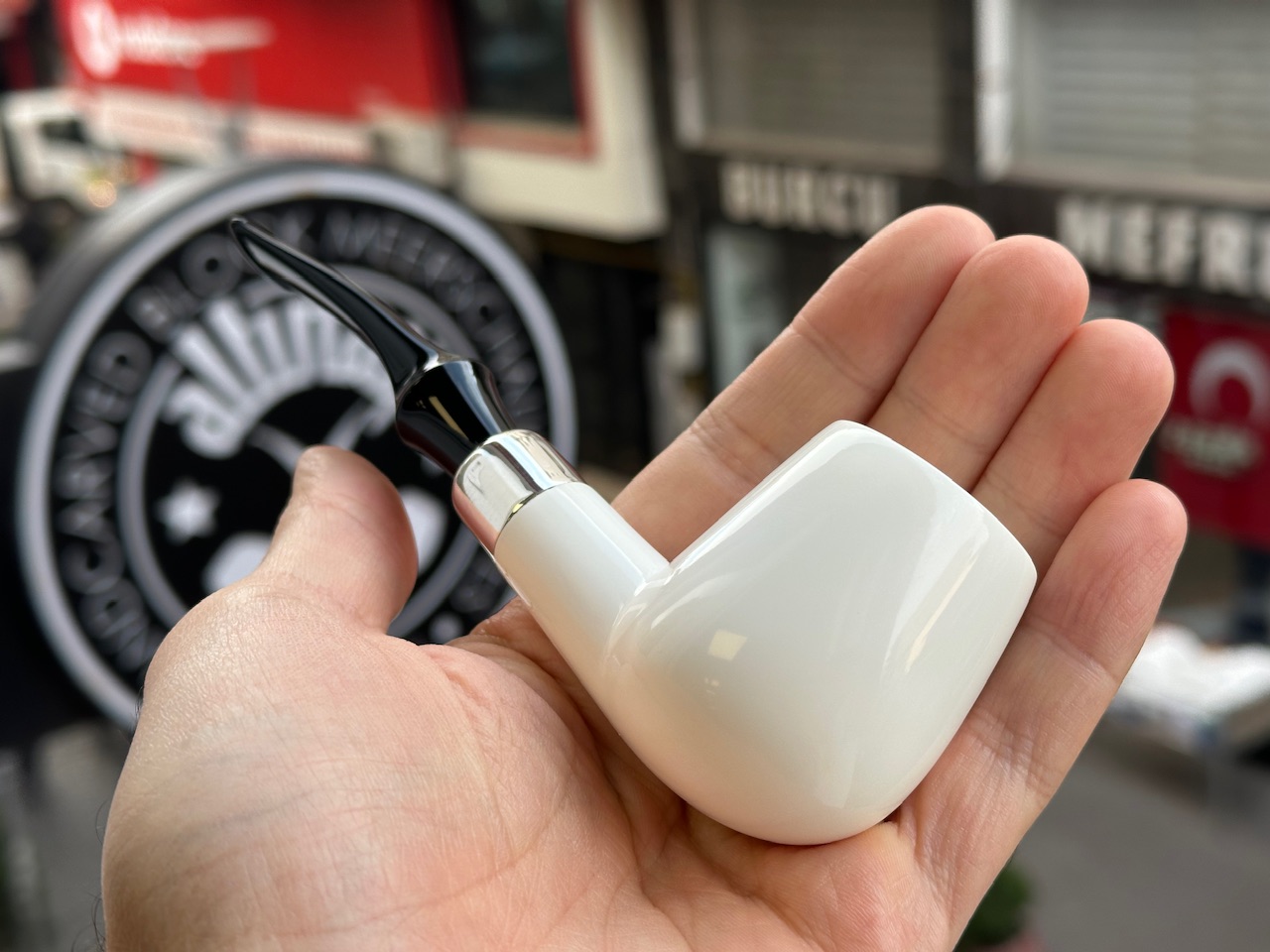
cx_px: 635
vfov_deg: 30.3
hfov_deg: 39.7
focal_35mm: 48
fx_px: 1761
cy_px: 476
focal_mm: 6.86
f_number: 1.78
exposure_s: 1/456
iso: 64
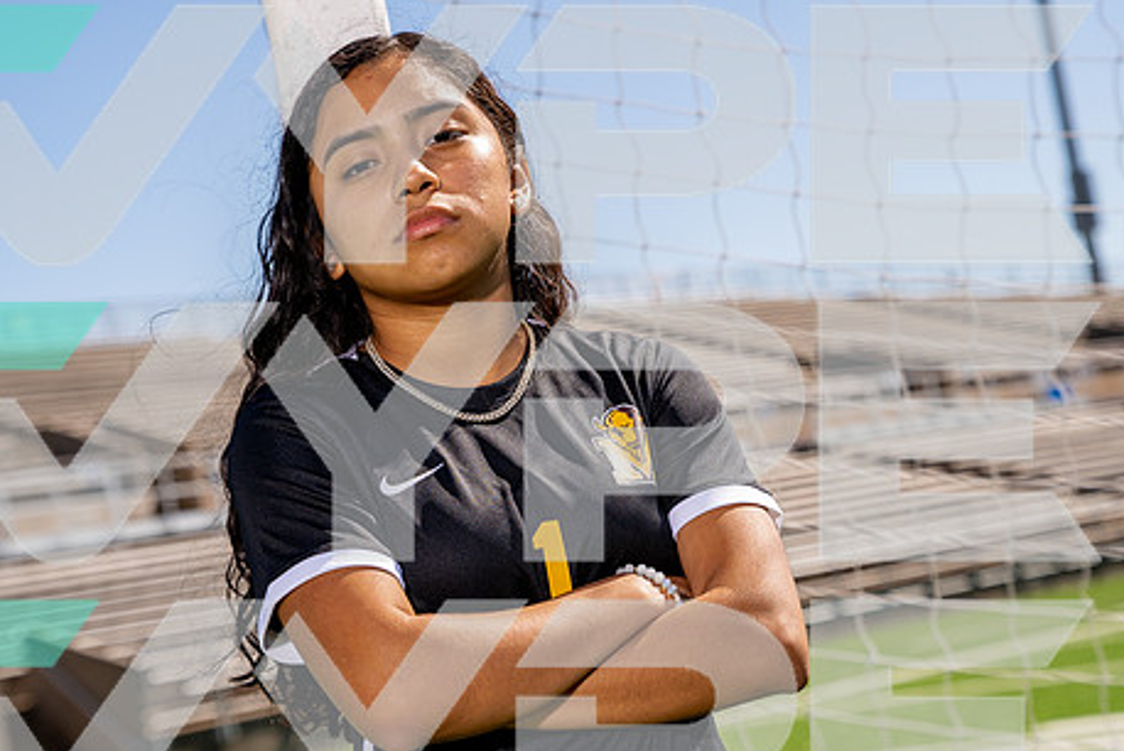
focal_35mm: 81
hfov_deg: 25.0
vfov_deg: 16.9
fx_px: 2531
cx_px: 476
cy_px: 433
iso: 100
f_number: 4.5
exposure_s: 1/1000
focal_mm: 64
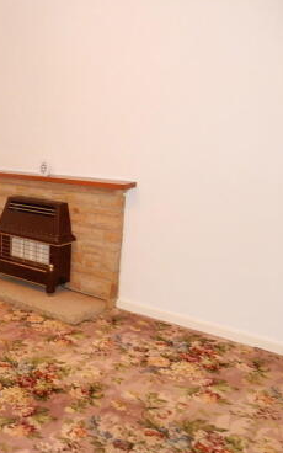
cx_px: -52
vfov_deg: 47.1
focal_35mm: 42
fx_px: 518
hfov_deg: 27.1
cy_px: 255
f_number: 3.7
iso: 400
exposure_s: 1/30
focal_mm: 4.5
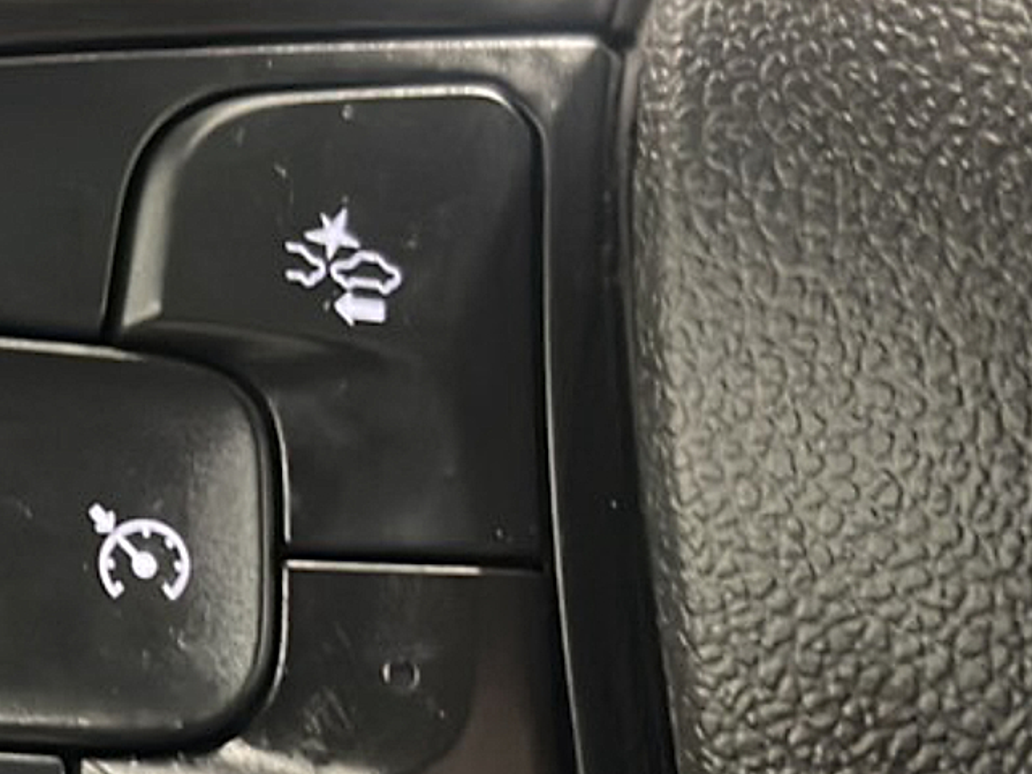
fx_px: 2087
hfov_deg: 25.2
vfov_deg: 20.7
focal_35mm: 70
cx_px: -181
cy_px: 642
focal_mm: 5.1
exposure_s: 1/40
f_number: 1.6
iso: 1000
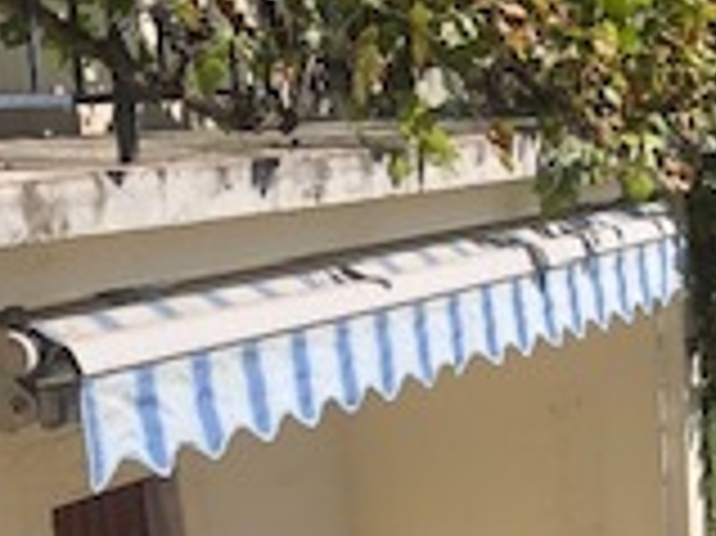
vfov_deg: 12.4
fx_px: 2336
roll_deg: +3.1
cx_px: 725
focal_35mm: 113
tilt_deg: -16.0
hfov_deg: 17.0
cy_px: 811
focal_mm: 3.99
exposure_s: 1/2088
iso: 20
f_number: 1.8
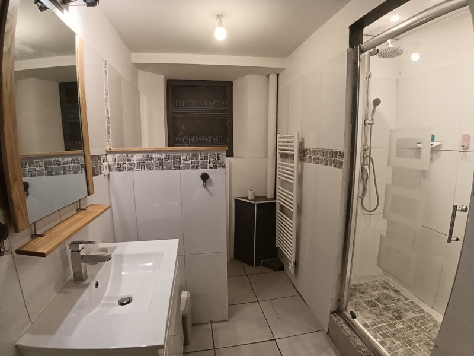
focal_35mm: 17
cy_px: 178
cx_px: 237
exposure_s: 1/100
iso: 599
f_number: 2.2
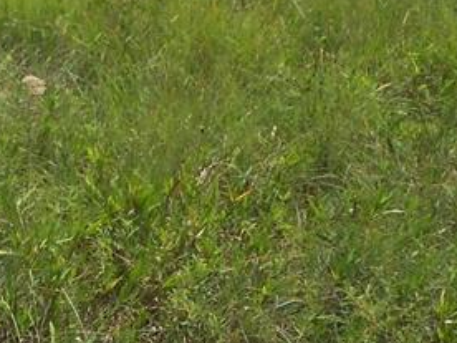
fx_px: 1861
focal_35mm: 141
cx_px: -205
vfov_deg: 10.1
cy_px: -229
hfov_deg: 13.3
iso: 100
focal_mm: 6.3
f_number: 5.6
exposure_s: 1/400
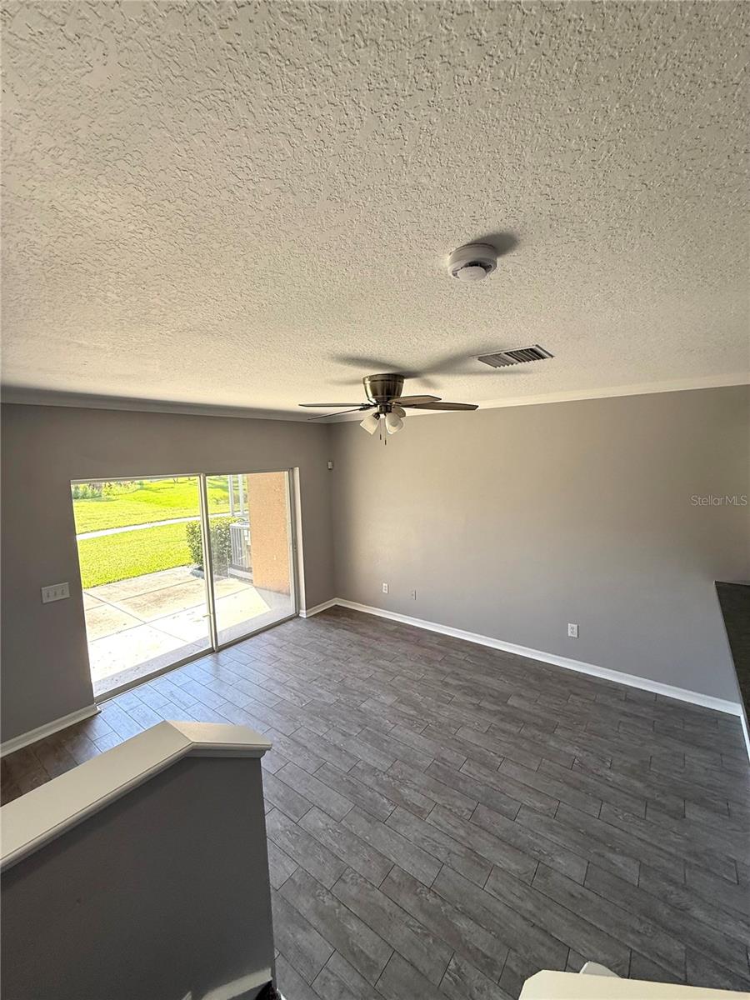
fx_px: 404
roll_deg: +0.1
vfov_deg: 102.1
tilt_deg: -7.6
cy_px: 500
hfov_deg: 85.7
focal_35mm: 14
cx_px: 375
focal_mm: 2.22
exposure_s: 1/165
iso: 64
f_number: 2.2
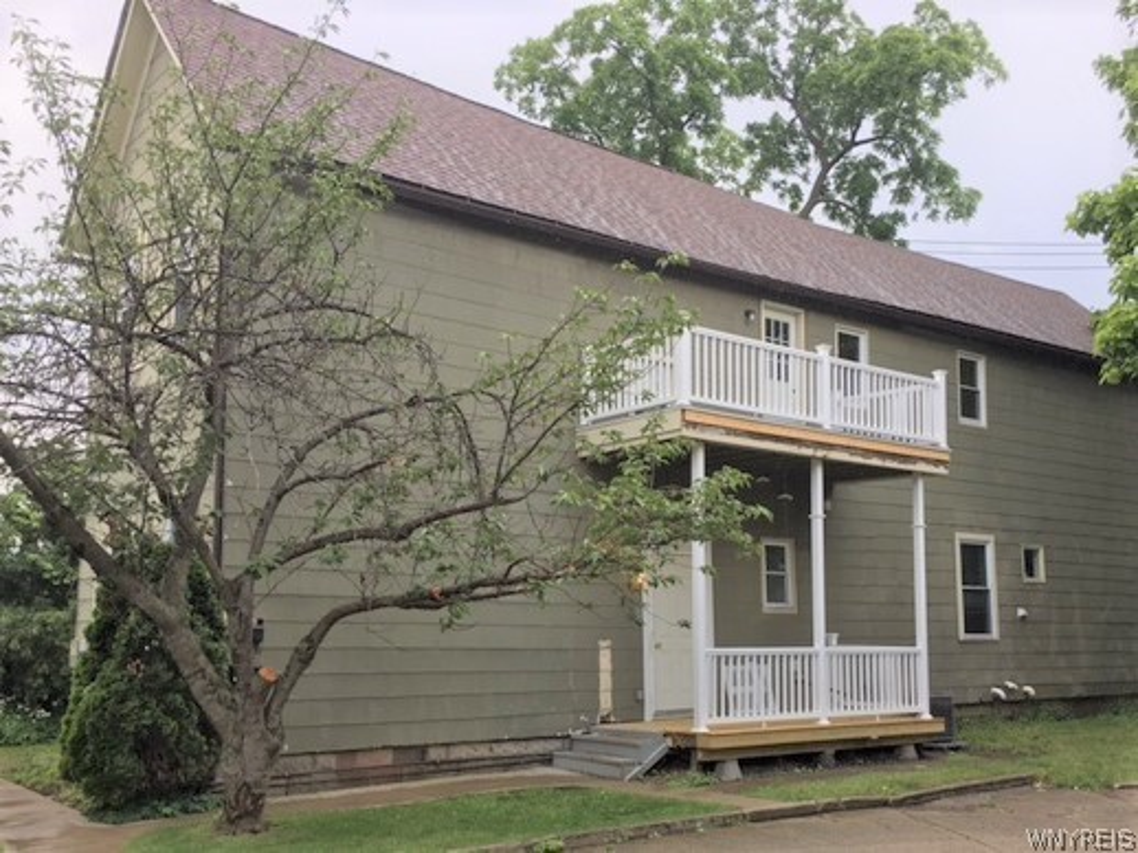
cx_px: 569
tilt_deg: +5.4
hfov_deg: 61.7
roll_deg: +0.6
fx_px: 953
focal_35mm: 29
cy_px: 426
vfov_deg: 48.2
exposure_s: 1/368
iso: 25
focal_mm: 4.15
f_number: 2.2
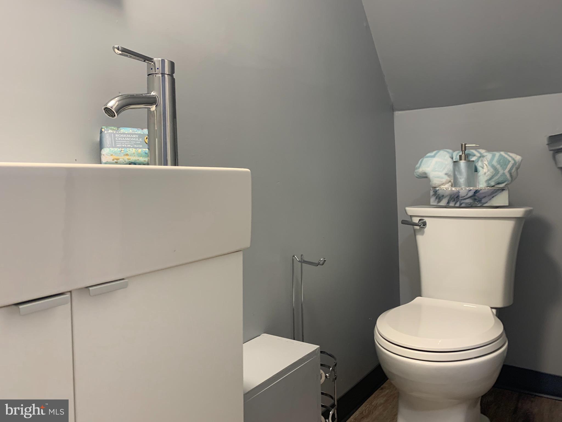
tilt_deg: -1.1
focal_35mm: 26
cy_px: 211
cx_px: 281
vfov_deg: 53.1
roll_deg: +1.1
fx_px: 422
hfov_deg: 67.3
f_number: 1.8
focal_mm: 4.25
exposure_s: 1/60
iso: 125
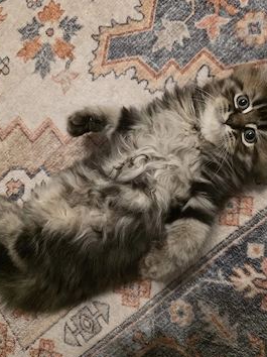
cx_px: 137
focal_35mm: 26
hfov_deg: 53.0
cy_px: 168
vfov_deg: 67.3
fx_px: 268
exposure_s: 1/101
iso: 1600
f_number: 1.7
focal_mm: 6.3
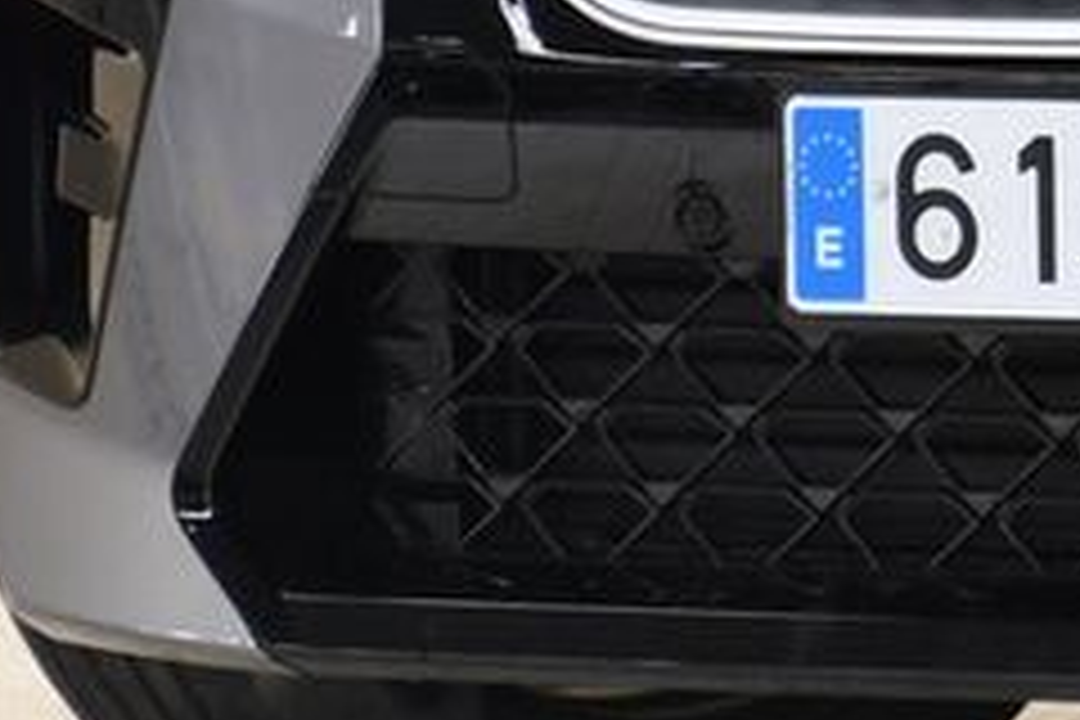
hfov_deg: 3.2
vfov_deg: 2.2
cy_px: -540
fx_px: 19019
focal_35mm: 634
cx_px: 2300
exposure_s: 1/40
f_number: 5.3
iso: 640
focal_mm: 85
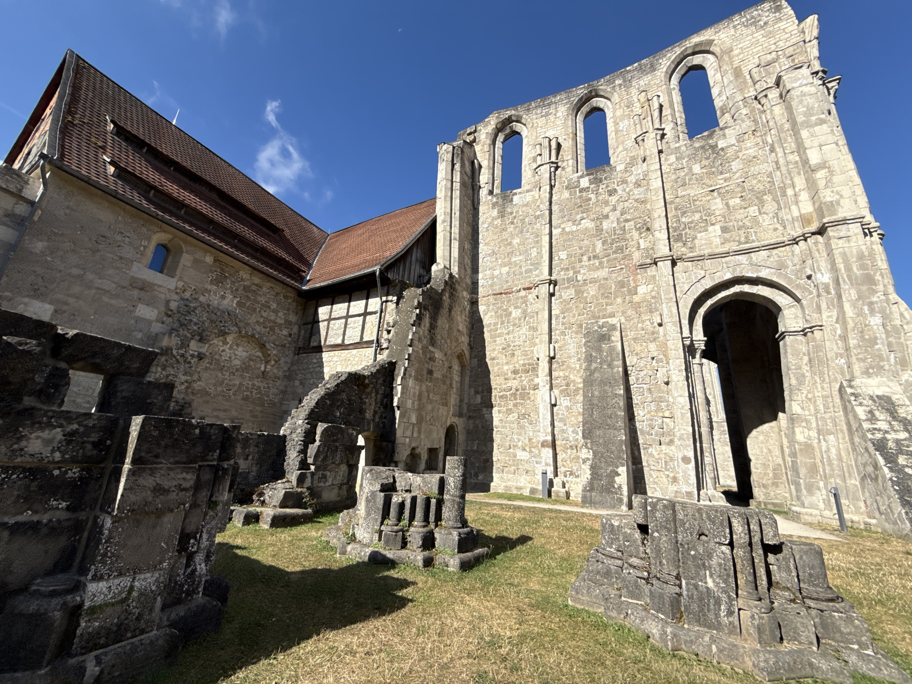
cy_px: 342
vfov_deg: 85.7
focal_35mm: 14
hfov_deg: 102.1
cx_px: 456
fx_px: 369
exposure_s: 1/2092
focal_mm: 2.22
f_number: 2.2
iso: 50
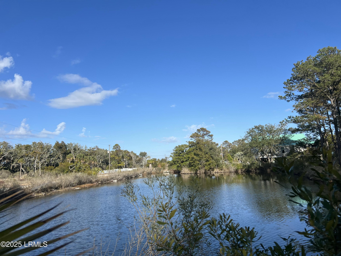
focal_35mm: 26
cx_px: 170
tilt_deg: +7.4
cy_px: 128
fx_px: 256
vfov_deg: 53.1
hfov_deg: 67.3
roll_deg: +2.7
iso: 50
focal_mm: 5.7
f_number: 1.5
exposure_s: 1/5076
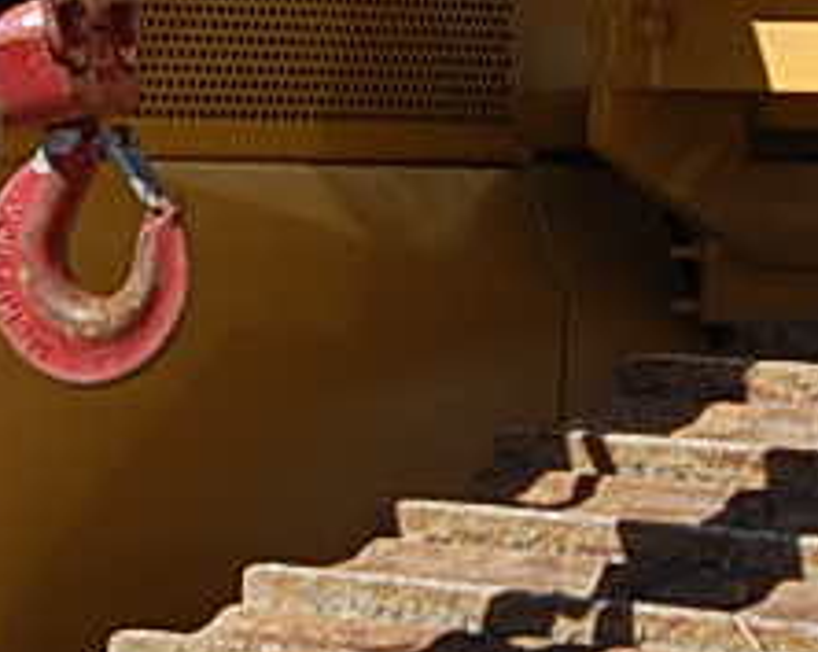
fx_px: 5996
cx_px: 376
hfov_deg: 7.8
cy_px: 188
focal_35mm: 248
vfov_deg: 6.2
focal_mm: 26
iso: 200
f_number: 9
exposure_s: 1/320
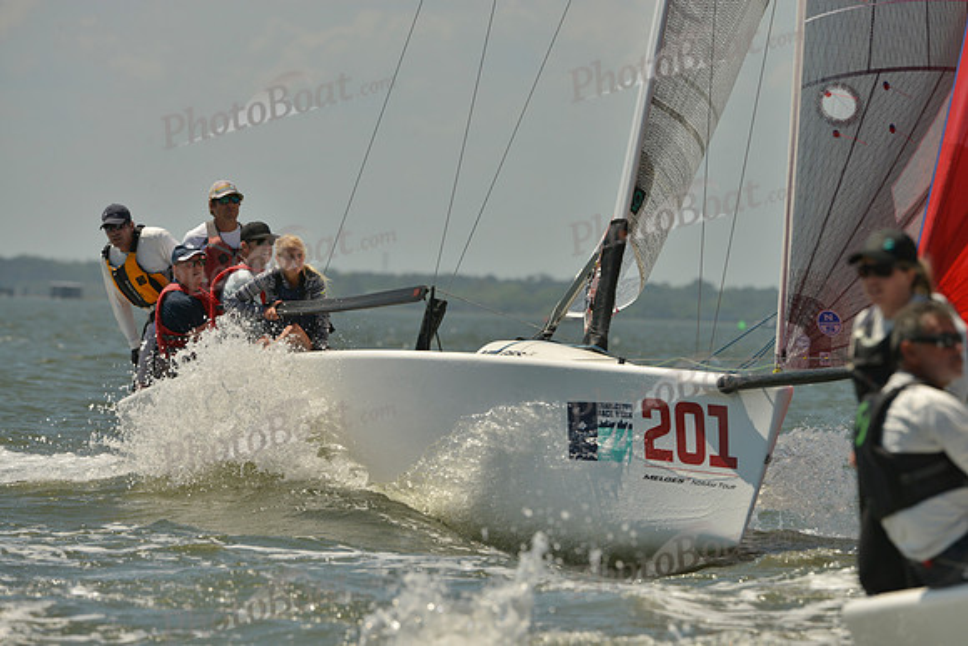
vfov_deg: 3.4
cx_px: 484
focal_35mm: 400
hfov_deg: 5.2
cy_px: 323
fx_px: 10758
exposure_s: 1/1250
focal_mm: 400
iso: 280
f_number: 10
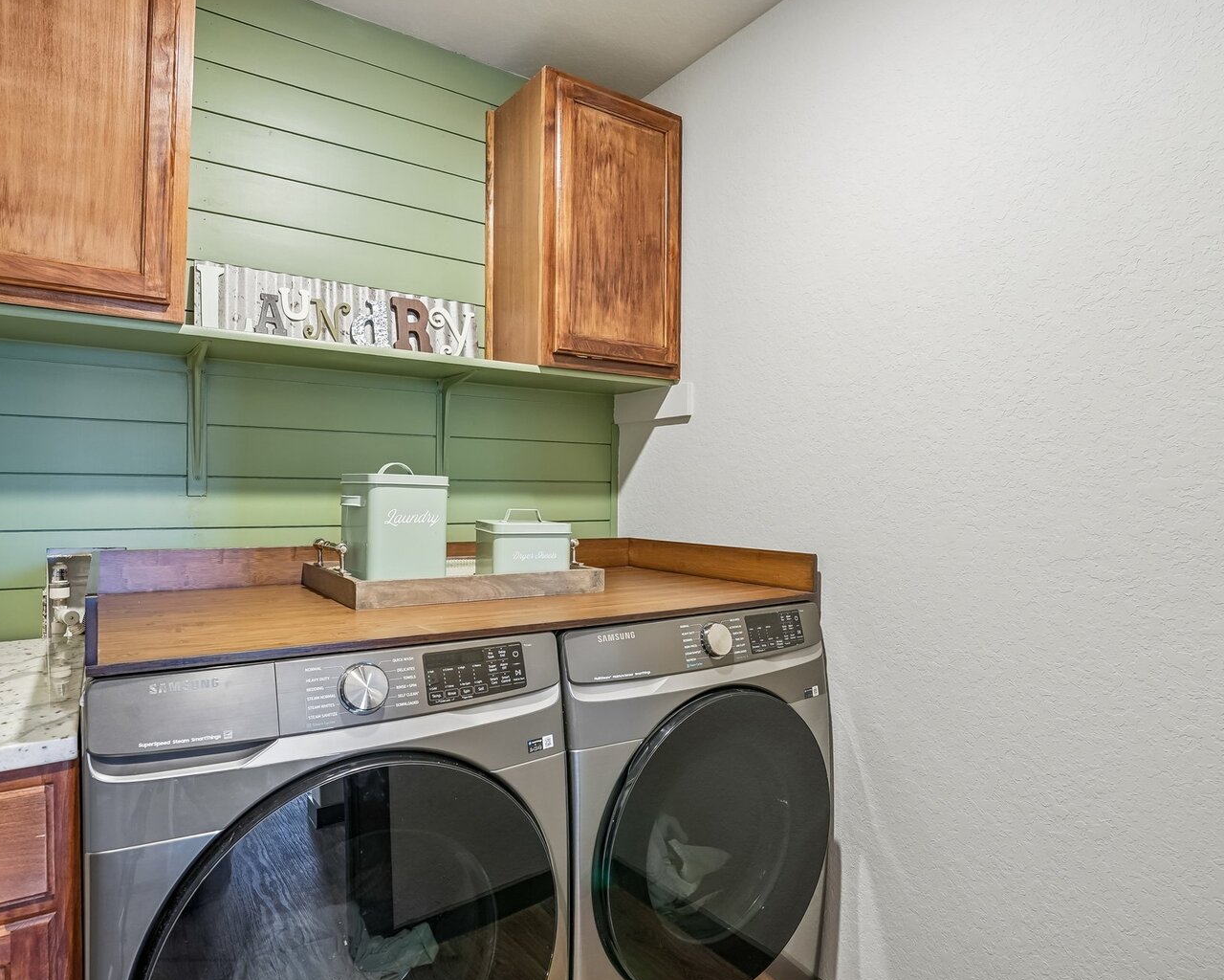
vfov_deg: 70.8
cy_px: 482
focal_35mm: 19
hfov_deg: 83.3
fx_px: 688
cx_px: 591
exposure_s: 1/2.5
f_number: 8
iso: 400
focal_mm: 16
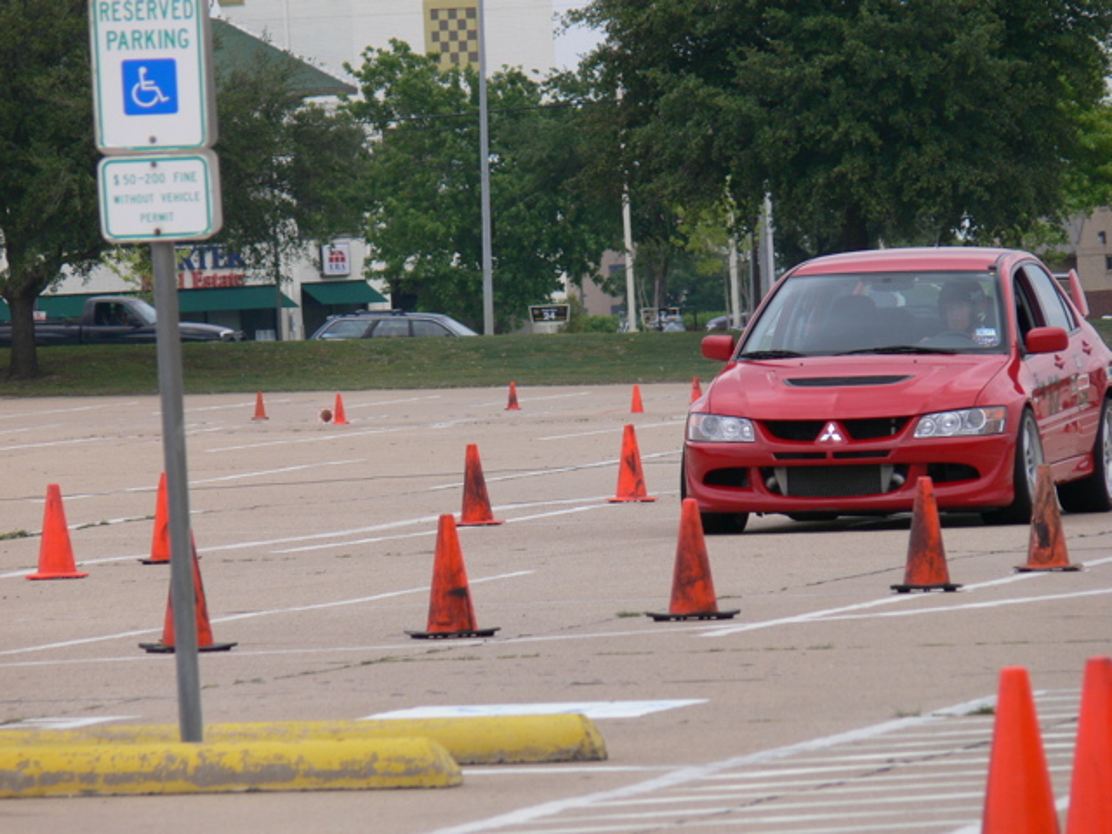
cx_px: 556
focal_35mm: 405
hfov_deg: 4.9
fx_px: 13010
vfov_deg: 3.7
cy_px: 417
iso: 100
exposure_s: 1/640
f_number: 5
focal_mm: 85.6
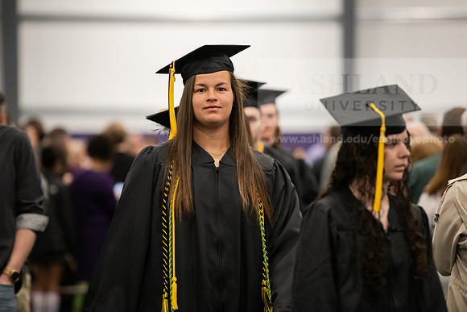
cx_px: 234
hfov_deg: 11.1
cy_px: 156
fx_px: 2400
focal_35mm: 185
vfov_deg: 7.4
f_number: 3.2
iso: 3200
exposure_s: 1/200
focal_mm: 185
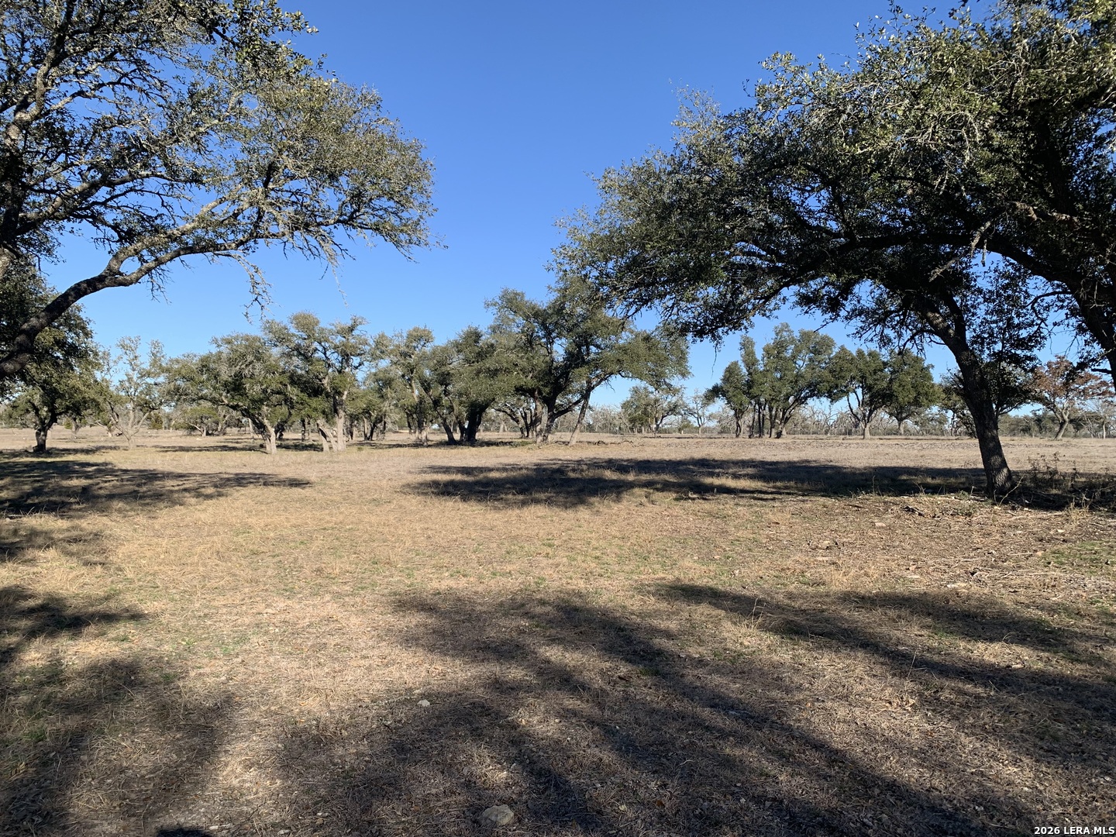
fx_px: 838
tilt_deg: +1.5
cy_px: 418
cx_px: 558
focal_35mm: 26
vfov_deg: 53.1
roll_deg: -2.0
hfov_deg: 67.3
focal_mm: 4.25
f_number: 1.8
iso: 25
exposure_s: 1/1585
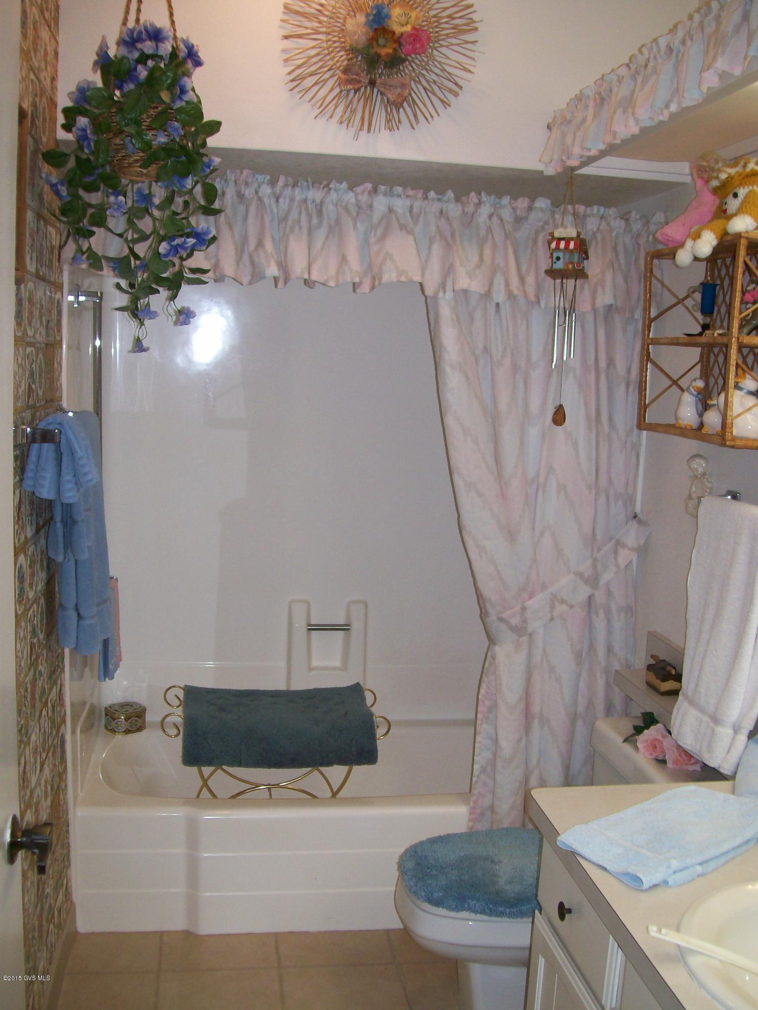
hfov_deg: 39.7
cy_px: 505
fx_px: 1051
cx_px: 379
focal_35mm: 36
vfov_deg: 51.4
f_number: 2.7
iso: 80
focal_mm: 6
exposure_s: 1/64
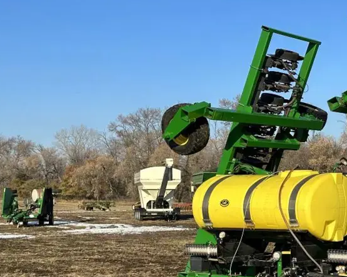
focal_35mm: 81
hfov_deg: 23.1
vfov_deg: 18.9
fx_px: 832
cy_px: 187
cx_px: 291
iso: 64
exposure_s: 1/4566
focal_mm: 6.86
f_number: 1.78
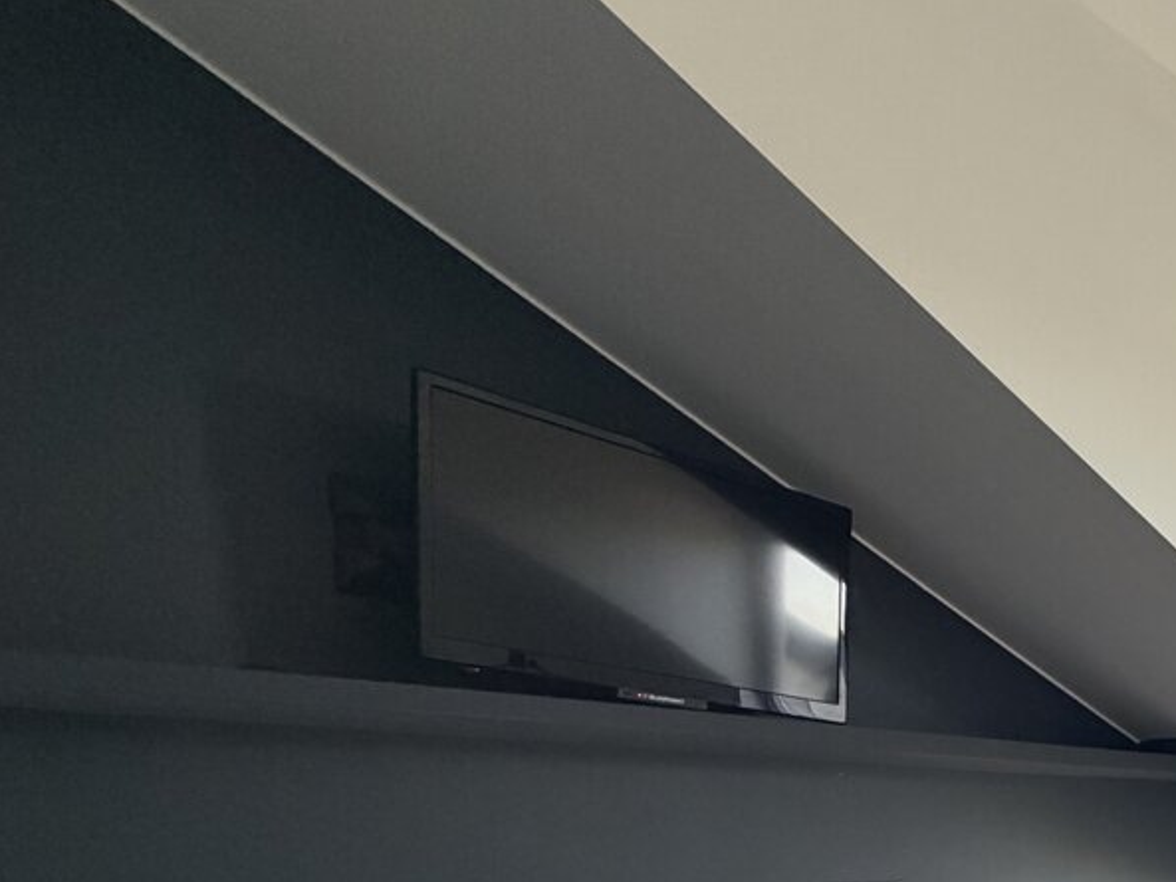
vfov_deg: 35.0
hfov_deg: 38.8
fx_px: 1155
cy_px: 1003
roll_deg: +0.1
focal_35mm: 34
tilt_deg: -7.2
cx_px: 1426
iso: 200
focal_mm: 2.22
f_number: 2.2
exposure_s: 1/121
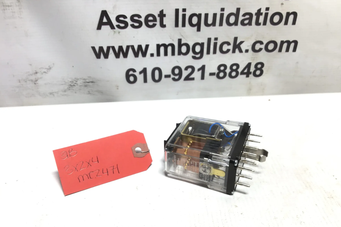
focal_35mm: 33
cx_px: 173
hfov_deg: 57.2
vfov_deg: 39.9
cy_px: 126
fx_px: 313
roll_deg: -0.9
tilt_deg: -32.0
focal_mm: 3.3
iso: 32
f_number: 2.4
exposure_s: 1/120
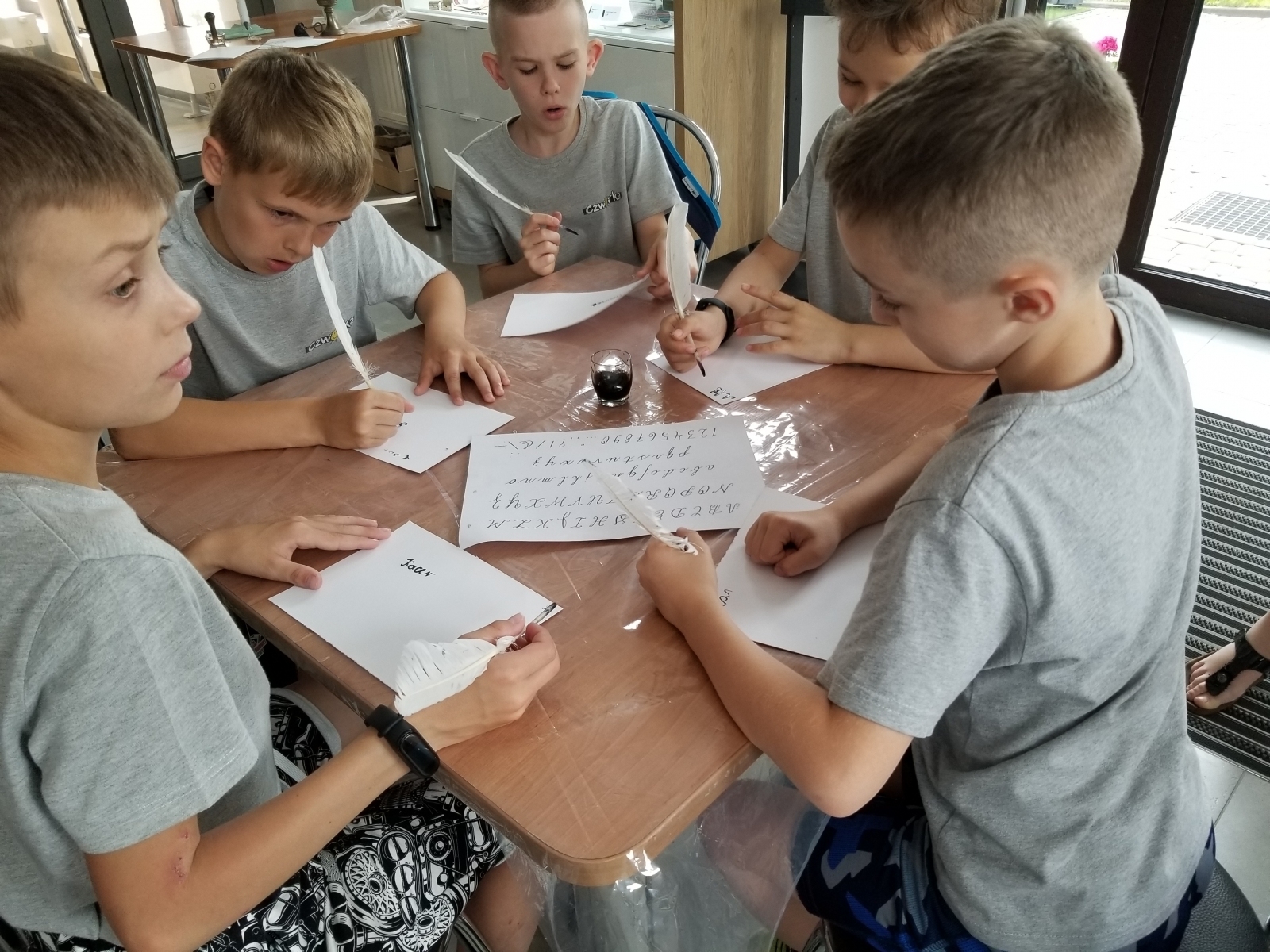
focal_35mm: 26
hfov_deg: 67.3
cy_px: 476
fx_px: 954
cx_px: 635
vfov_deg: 53.1
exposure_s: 1/120
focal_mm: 4.25
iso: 100
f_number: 1.7
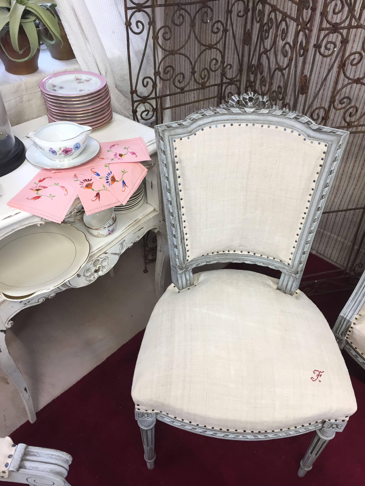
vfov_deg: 61.7
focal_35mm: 29
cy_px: 243
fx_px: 408
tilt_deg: -41.4
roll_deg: -1.2
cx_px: 182
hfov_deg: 48.2
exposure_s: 1/33
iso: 50
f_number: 2.2
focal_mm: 4.15
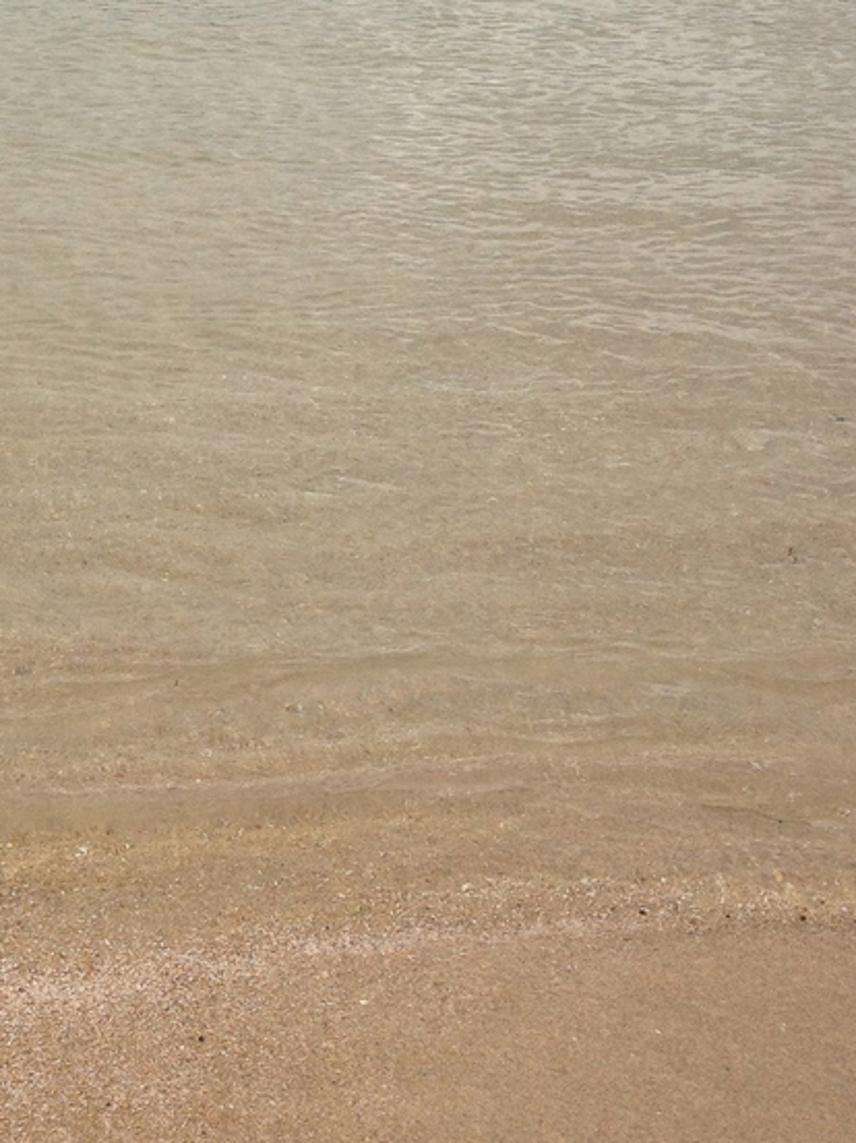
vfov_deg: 25.3
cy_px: 242
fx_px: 2509
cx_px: -52
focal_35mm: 76
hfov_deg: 18.7
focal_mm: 4.28
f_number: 2.4
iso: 64
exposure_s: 1/1577
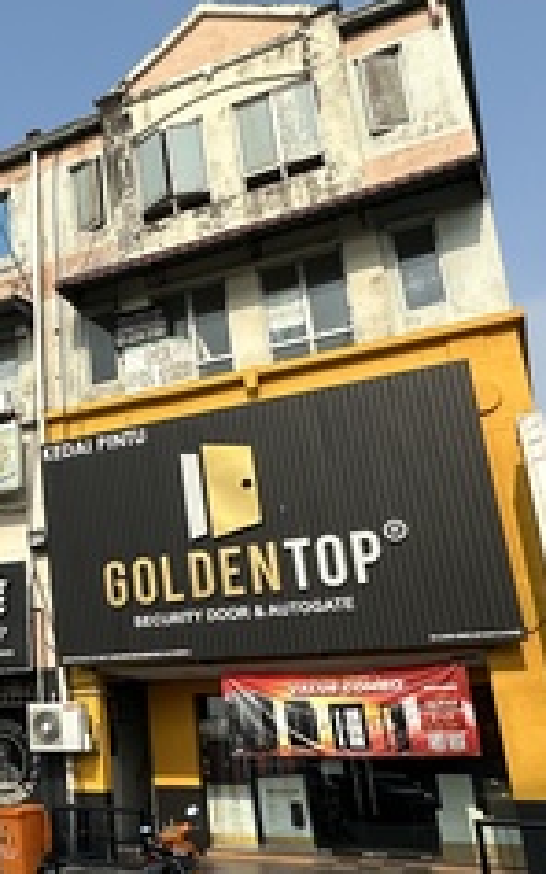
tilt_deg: +18.3
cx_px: -155
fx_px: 953
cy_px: 461
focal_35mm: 40
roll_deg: -1.2
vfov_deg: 49.3
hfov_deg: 27.1
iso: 50
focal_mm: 2.22
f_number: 2.2
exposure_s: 1/2882
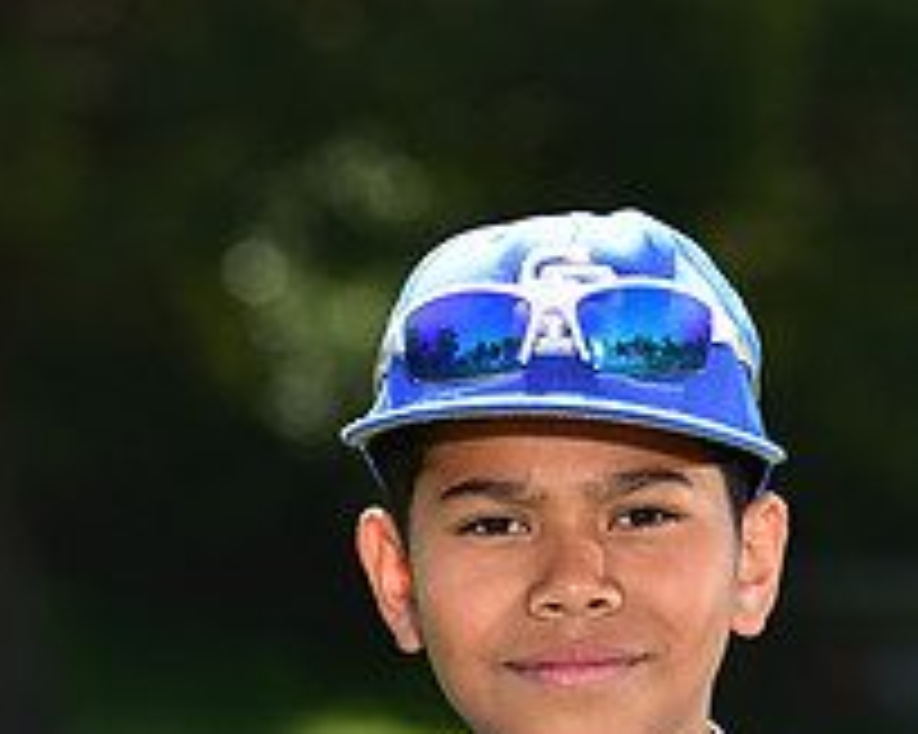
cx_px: 623
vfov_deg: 3.9
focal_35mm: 400
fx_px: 10863
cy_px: 1013
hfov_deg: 4.8
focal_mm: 150
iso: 80
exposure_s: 1/250
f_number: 5
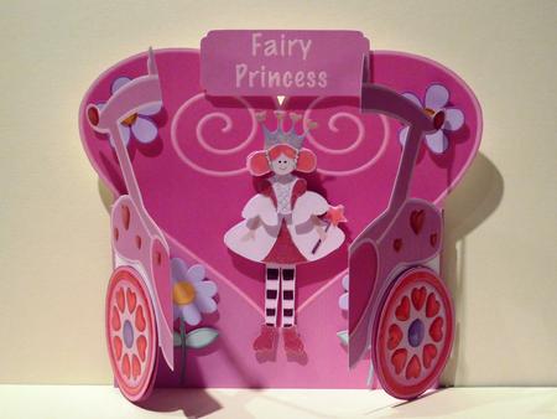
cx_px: 278
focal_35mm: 72
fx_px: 1159
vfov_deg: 20.5
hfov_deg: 27.0
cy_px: 210
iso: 400
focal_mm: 11.9
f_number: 4.1
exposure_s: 1/25
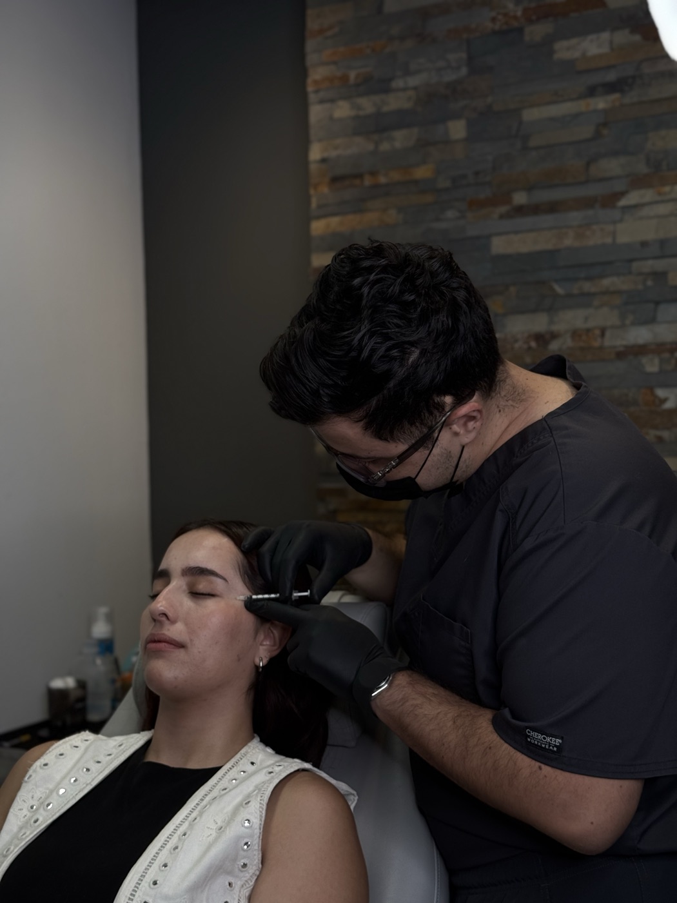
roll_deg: +1.2
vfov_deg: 39.7
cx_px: 338
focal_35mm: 48
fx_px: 1252
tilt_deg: -0.3
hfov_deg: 30.3
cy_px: 452
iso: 80
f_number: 1.78
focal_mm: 6.76
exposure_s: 1/250
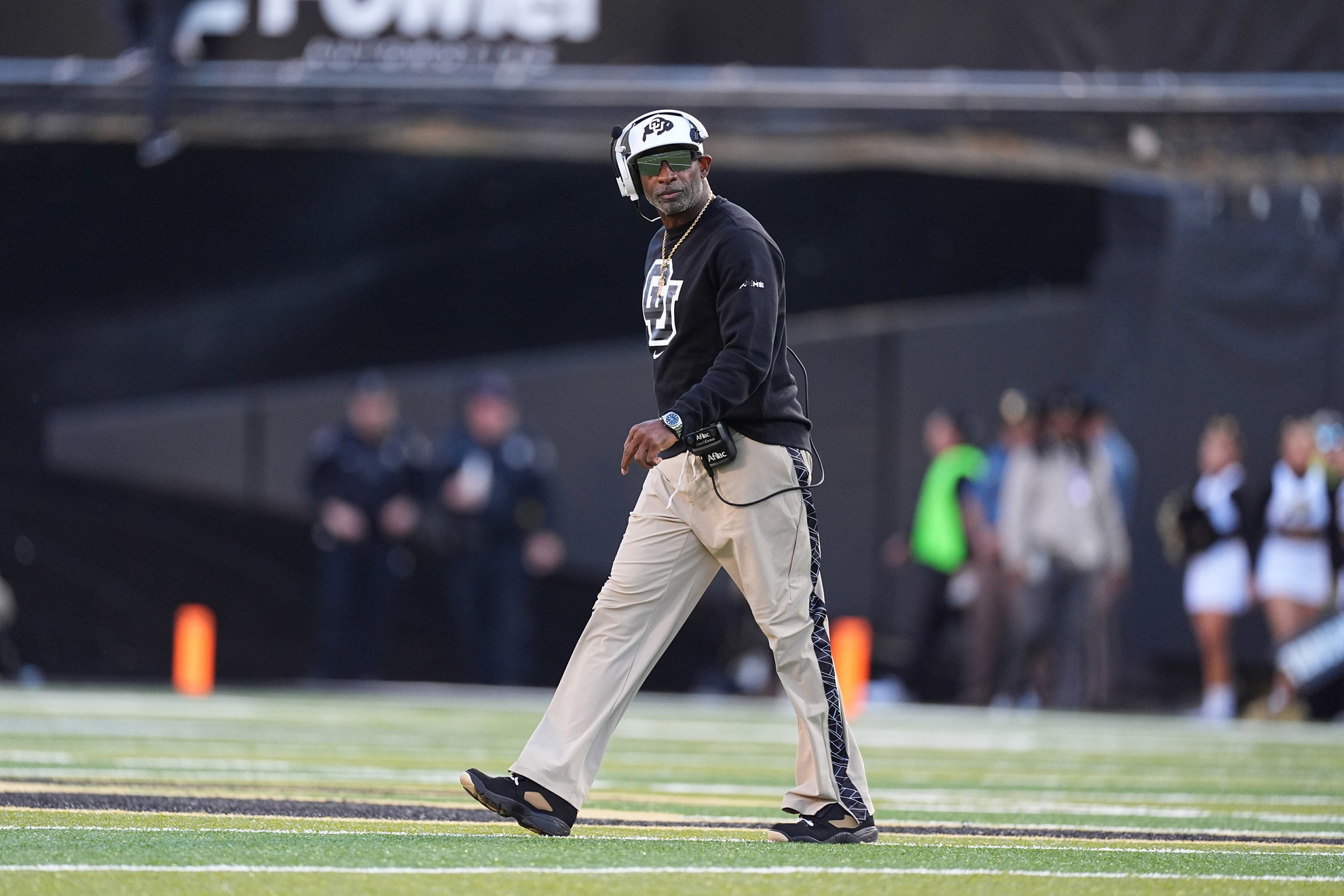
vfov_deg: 2.3
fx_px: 22398
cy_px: 448
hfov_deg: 3.4
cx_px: 672
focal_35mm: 600
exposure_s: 1/1000
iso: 2000
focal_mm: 600
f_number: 4
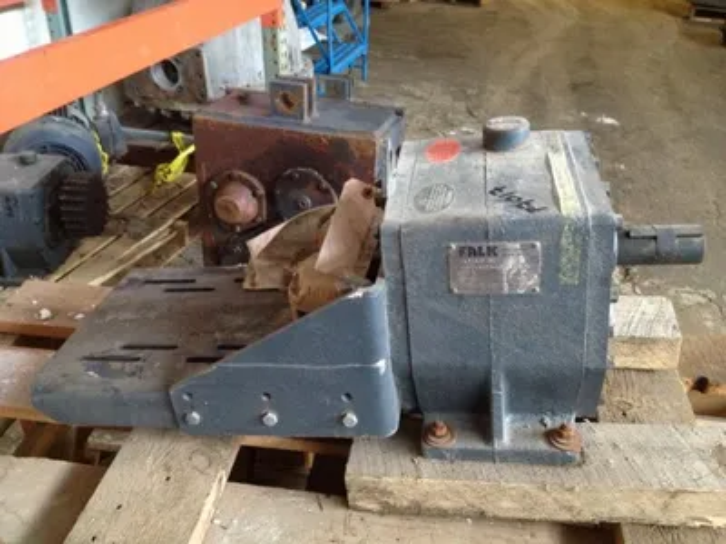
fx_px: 734
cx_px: 363
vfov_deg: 40.7
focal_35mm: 35
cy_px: 272
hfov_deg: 52.6
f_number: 2.4
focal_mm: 4.28
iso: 400
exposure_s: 1/20
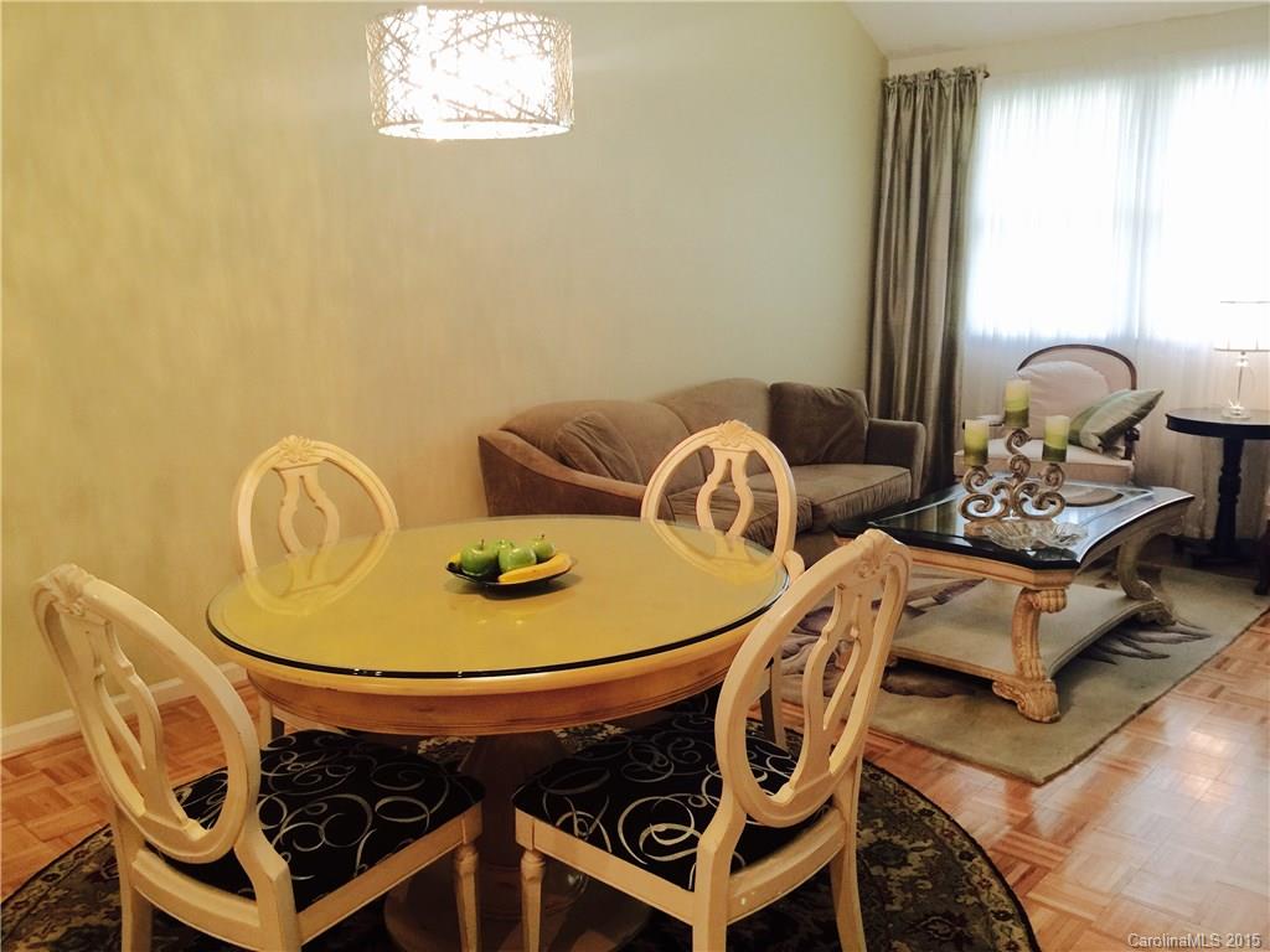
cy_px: 476
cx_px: 635
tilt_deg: -9.5
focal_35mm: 29
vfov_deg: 48.2
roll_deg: -0.6
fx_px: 1064
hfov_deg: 61.7
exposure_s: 1/15
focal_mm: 4.15
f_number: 2.2
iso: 50
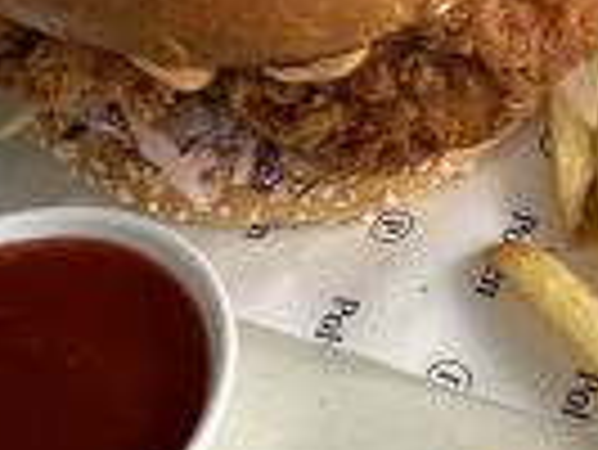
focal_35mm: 108
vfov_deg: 13.3
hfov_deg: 17.4
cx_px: 697
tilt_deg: -40.2
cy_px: -126
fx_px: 1867
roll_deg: +1.0
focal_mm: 6.86
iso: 64
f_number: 1.78
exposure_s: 1/139
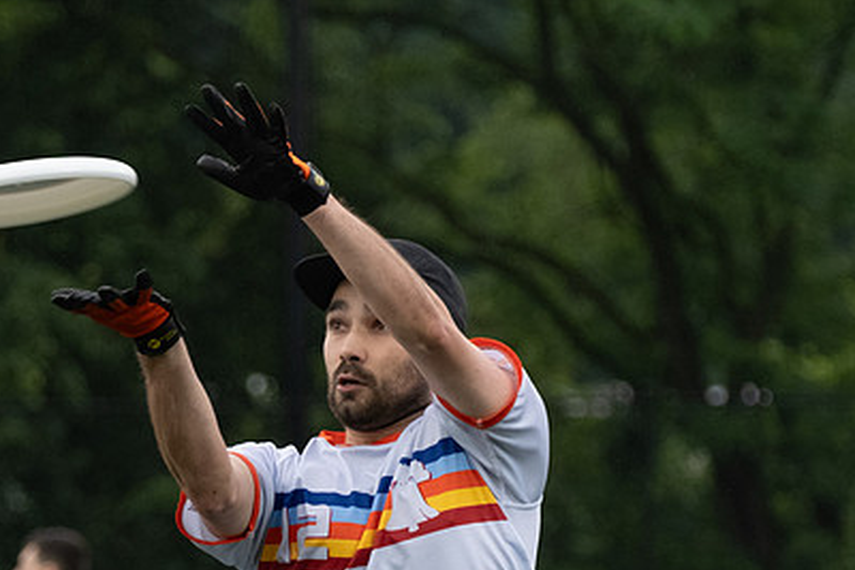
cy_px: 533
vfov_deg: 3.4
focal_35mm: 410
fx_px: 9740
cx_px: 198
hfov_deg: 5.0
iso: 640
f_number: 2.8
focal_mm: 94.5
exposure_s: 1/1000
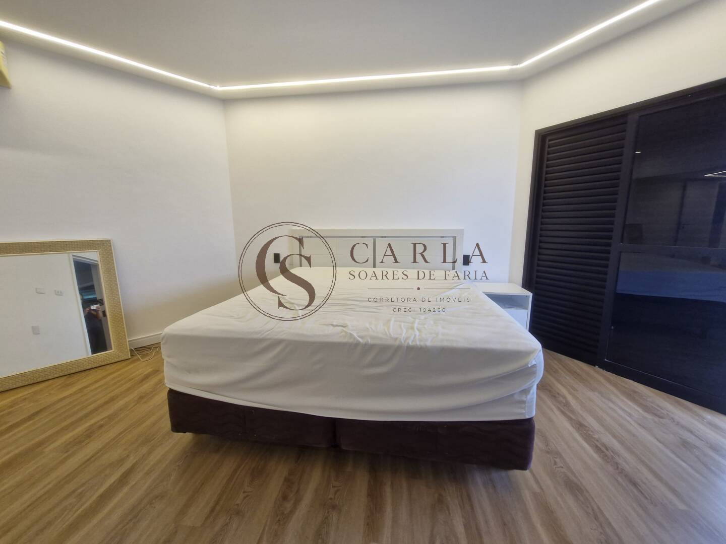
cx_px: 363
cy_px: 272
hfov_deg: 106.2
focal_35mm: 13
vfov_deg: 89.9
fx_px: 273
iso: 100
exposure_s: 1/60
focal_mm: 1.74
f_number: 2.2
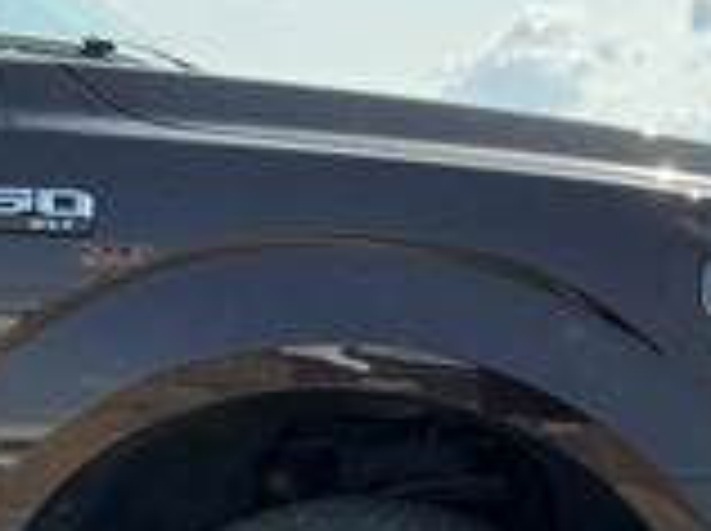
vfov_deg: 19.9
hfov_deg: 27.2
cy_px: 562
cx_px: 513
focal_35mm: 71
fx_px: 1456
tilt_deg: -8.3
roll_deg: +0.2
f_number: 1.8
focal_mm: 3
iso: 25
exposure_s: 1/944
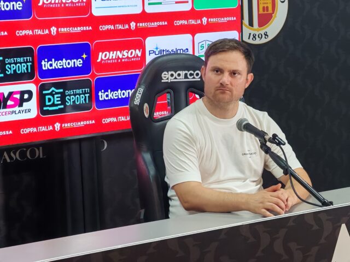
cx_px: 175
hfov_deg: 17.6
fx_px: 1132
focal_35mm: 112
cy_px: 131
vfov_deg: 13.2
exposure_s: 1/50
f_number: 2.4
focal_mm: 8.67
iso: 320
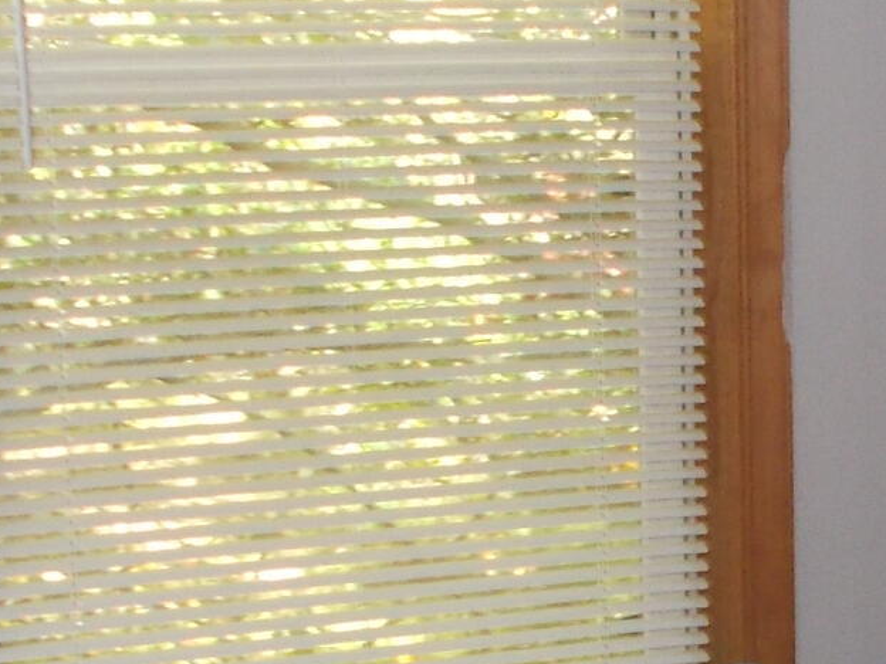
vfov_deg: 11.7
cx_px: 1052
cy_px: 705
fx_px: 3199
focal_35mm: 125
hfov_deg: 15.2
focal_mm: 4.6
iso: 250
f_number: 3.2
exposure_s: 1/25
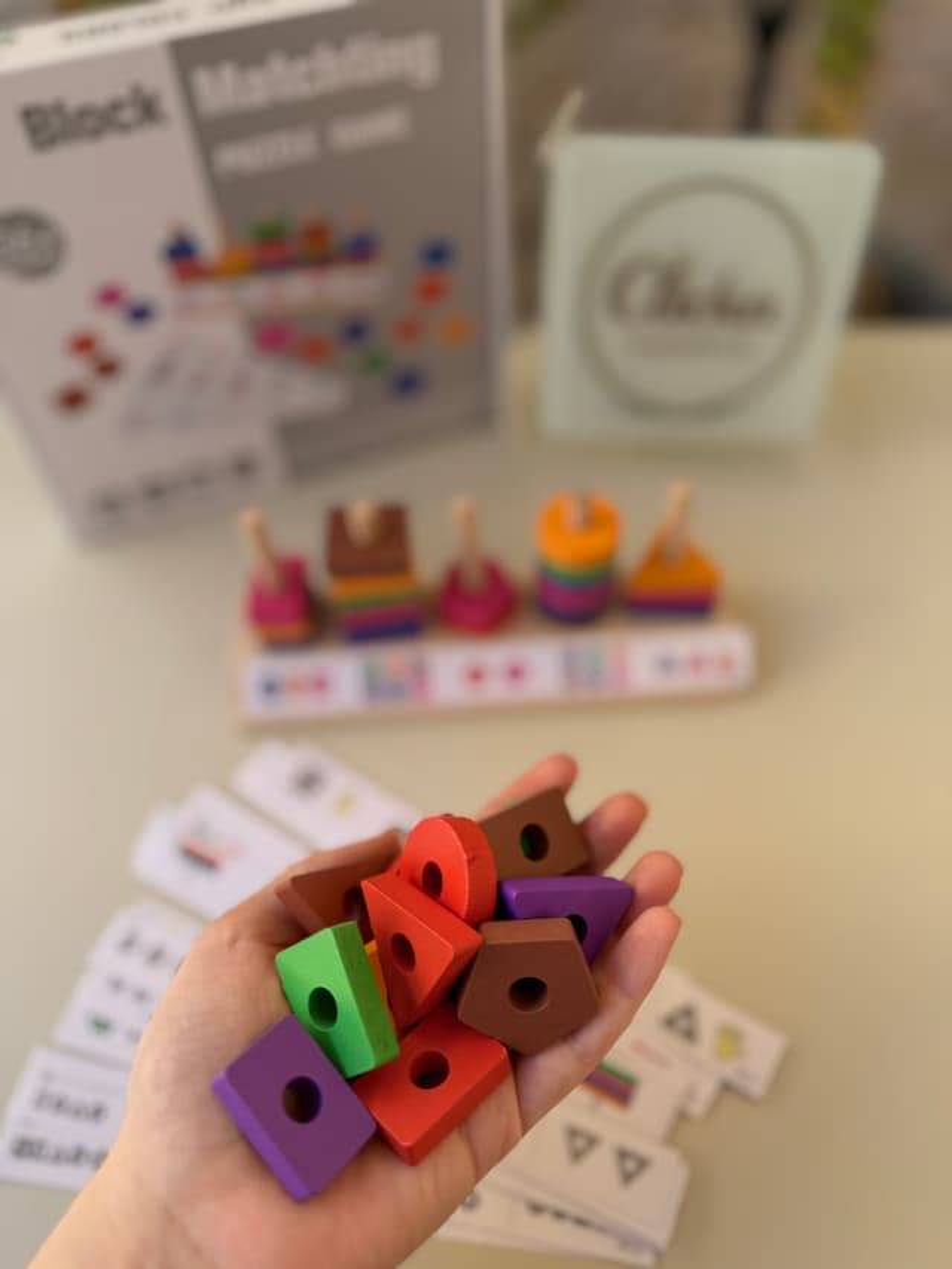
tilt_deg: -53.1
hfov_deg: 56.8
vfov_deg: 71.6
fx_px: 880
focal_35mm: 24
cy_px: 634
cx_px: 476
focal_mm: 6.76
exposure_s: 1/715
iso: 80
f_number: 1.78
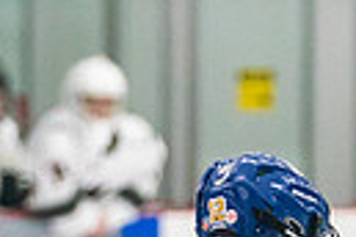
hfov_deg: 1.9
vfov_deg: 1.2
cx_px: 219
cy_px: 421
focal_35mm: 1109
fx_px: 10966
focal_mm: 162
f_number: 2.8
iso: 3200
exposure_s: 1/1250
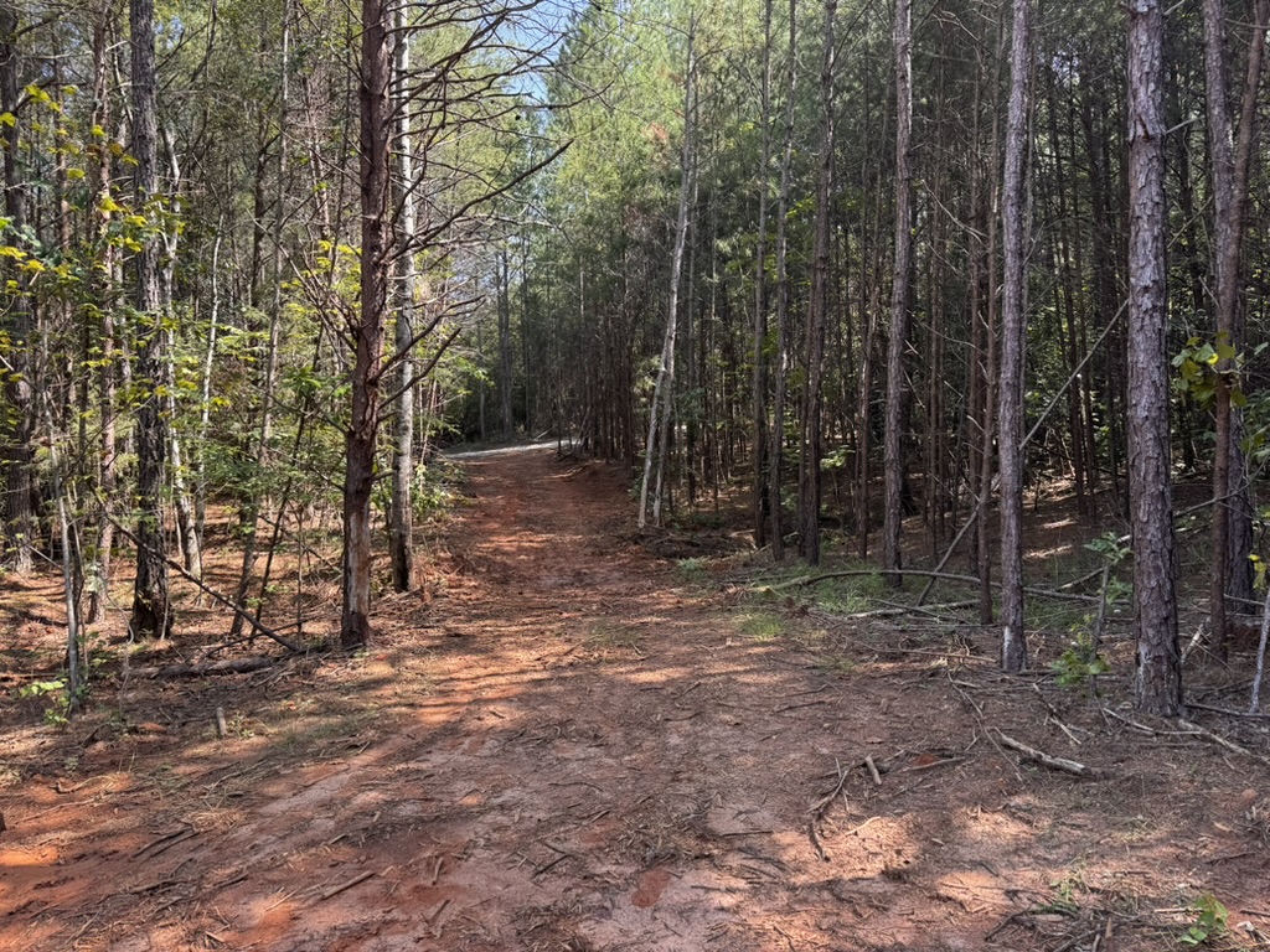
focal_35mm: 24
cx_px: 635
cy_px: 476
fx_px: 881
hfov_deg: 71.6
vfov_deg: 56.8
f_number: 1.78
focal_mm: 6.76
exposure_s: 1/228
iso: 80
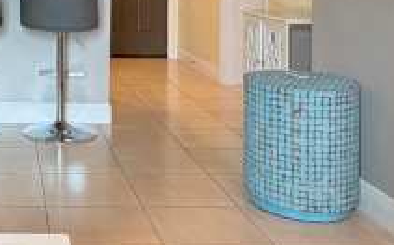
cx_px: 32
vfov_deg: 21.7
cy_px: -36
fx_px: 601
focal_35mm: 56
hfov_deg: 34.1
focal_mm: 2.22
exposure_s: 1/60
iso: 160
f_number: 2.2
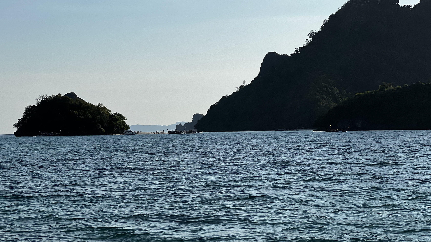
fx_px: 1086
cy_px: 109
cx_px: 190
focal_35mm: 95
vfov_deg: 12.7
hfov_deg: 22.4
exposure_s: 1/1193
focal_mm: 9
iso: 32
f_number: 2.8
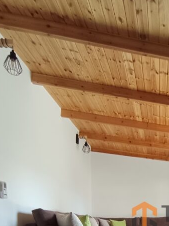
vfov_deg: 45.3
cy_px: 228
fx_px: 221
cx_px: 186
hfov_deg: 35.6
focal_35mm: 34
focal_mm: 1.65
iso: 284
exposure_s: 1/50
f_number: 2.2
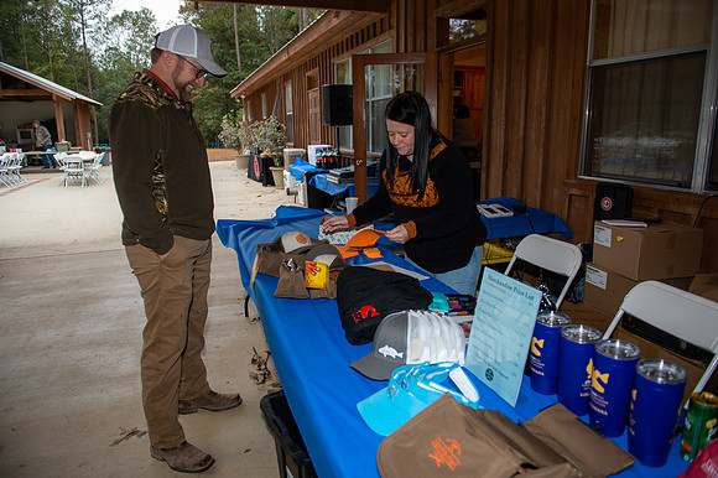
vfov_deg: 53.1
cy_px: 239
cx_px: 359
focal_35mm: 24
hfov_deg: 73.8
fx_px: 478
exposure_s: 1/60
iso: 400
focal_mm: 24
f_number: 3.5
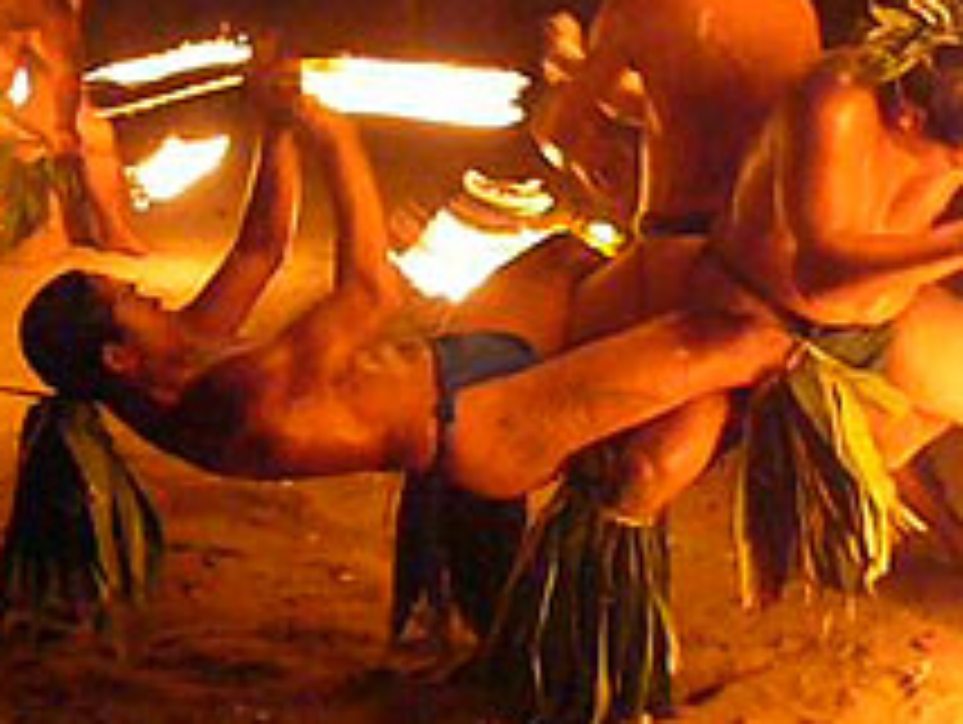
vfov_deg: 14.3
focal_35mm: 103
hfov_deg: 19.0
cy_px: 135
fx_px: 2869
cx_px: 621
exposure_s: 1/30
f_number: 3.6
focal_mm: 8.1
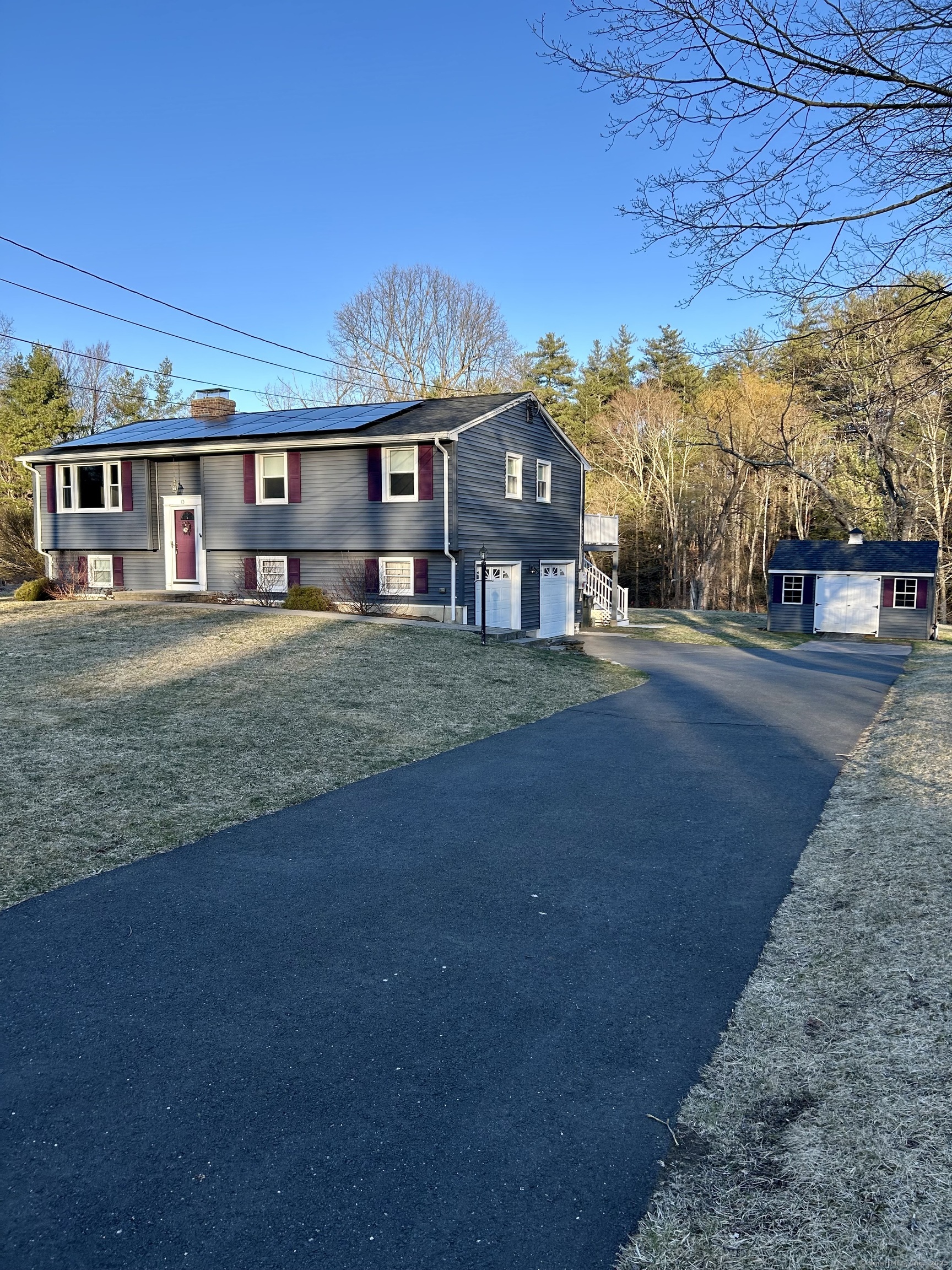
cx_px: 476
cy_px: 635
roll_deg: +0.4
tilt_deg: -4.5
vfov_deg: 67.3
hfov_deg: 53.1
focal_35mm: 26
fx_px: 953
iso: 50
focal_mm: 5.7
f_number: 1.5
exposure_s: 1/1326
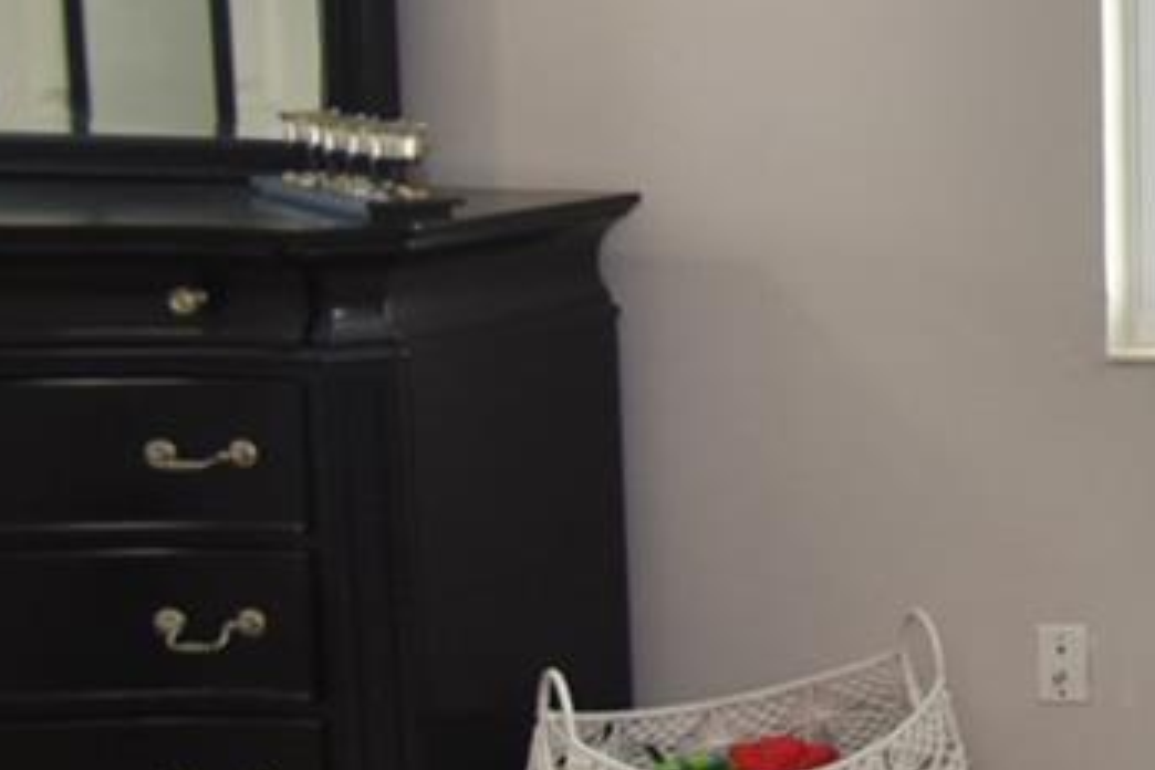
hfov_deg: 17.9
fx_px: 2214
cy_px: 166
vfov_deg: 19.6
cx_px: 2406
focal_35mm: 69
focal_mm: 10
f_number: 4
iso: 360
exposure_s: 1/60
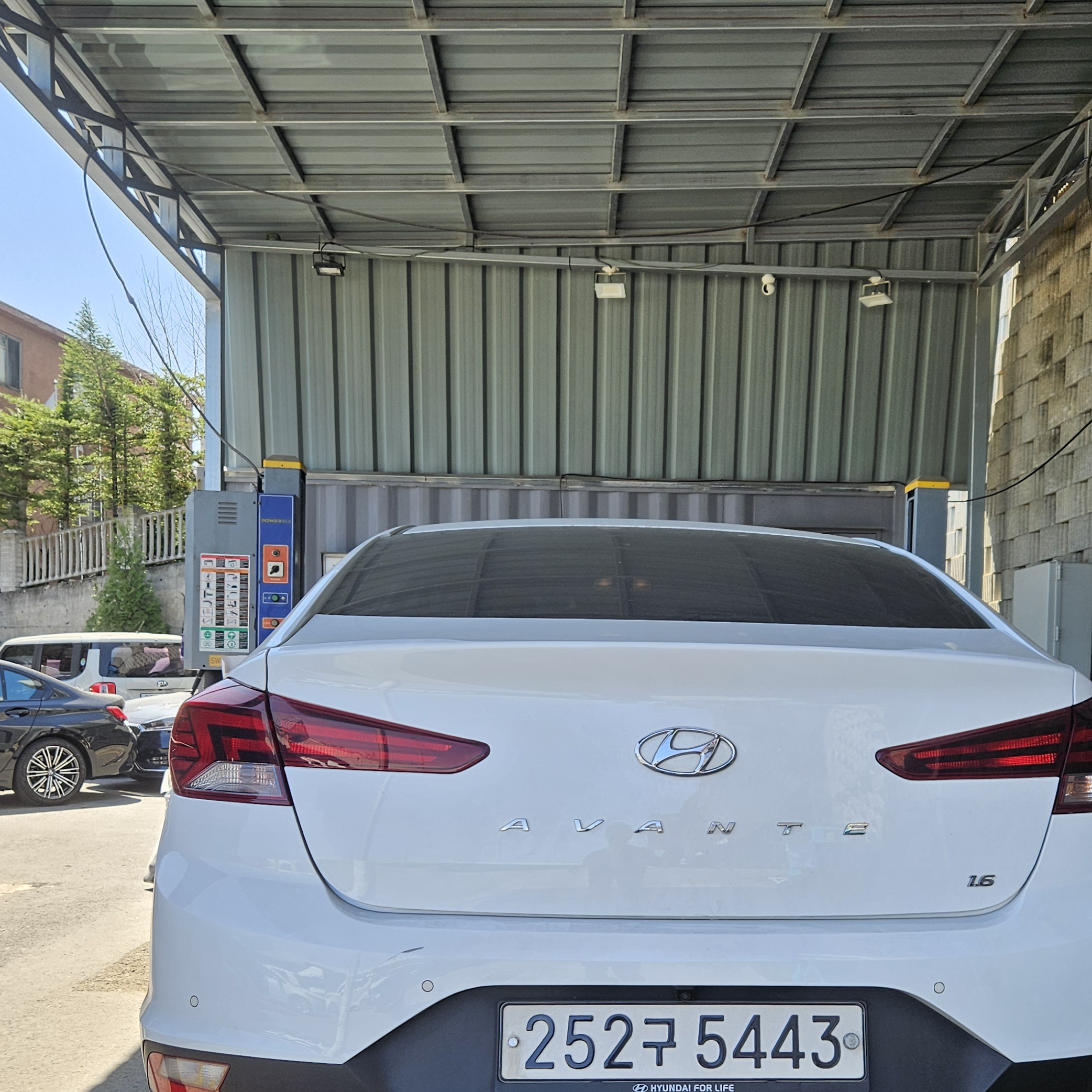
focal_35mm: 39
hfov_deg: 42.6
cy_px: 718
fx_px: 1392
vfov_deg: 42.3
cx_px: 664
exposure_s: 1/556
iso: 32
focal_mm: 5.4
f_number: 1.8
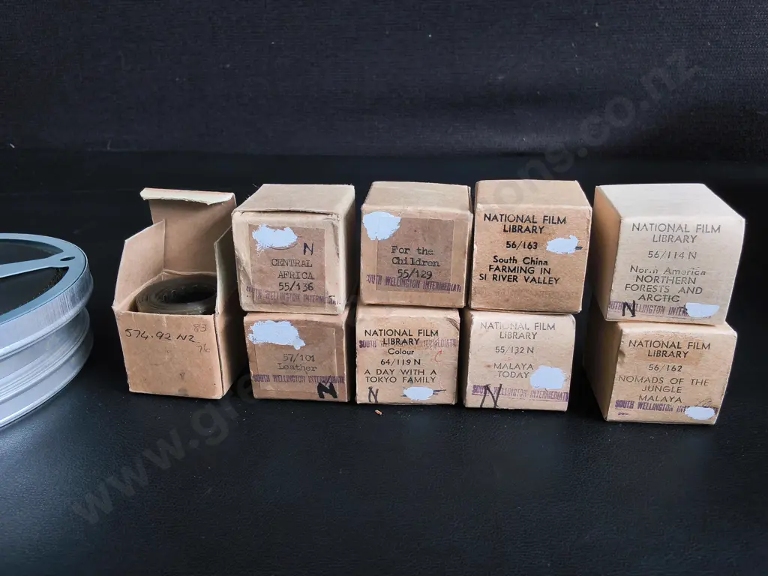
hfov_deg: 65.3
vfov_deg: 51.4
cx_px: 384
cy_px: 288
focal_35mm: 27
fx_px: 599
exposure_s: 1/100
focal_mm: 2.87
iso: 64
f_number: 2
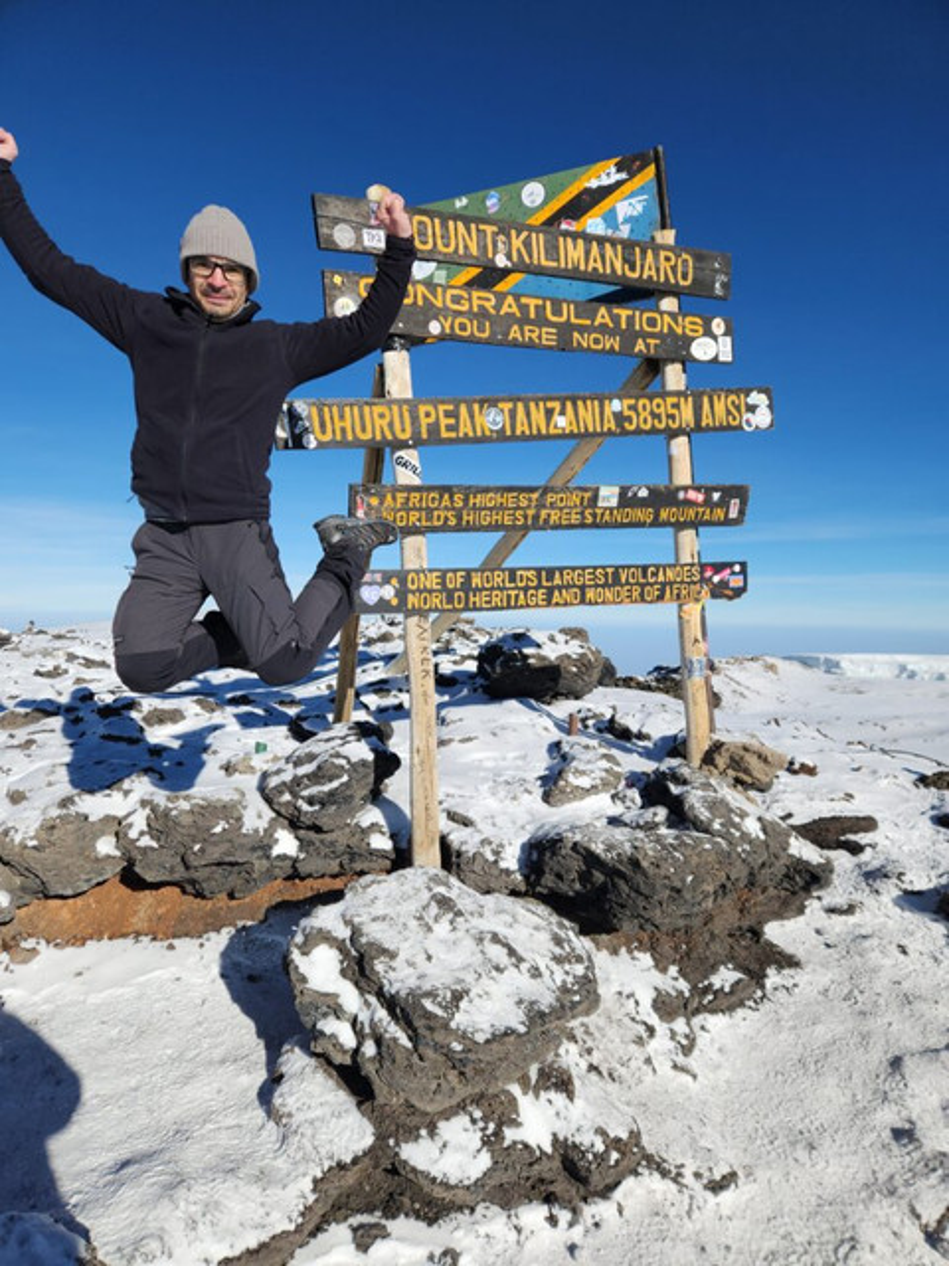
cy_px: 633
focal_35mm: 23
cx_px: 474
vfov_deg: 73.9
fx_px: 841
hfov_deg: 58.9
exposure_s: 1/2701
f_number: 1.8
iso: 20
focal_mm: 5.4
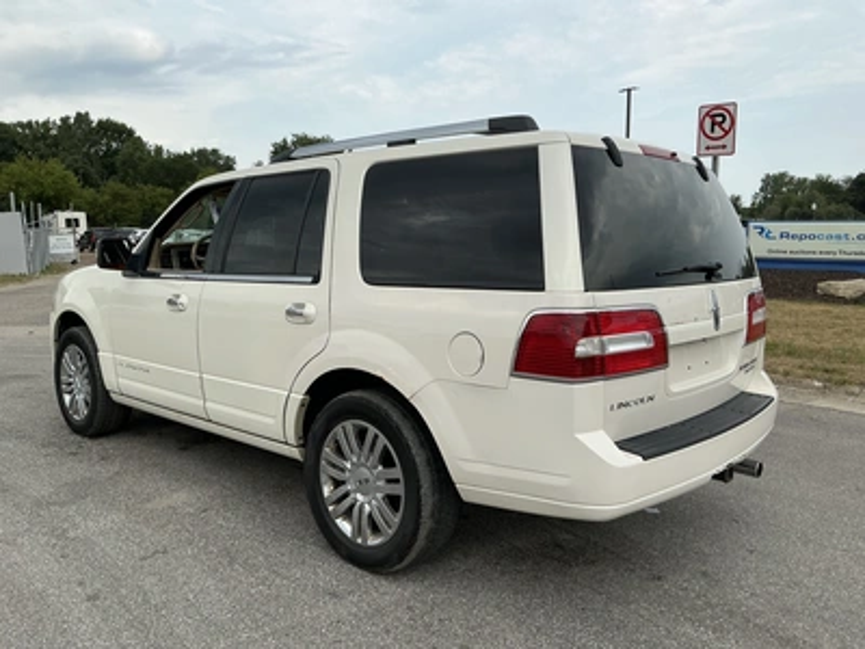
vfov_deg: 49.7
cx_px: 432
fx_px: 700
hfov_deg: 63.4
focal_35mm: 28
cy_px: 324
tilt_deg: -3.7
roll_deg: +0.5
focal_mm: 3
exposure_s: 1/962
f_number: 1.8
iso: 25
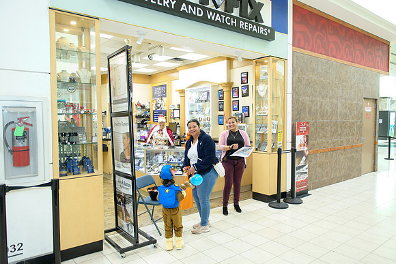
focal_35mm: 25
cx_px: 198
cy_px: 132
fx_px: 277
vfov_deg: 51.0
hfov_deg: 71.1
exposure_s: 1/200
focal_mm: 24
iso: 1250
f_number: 3.2
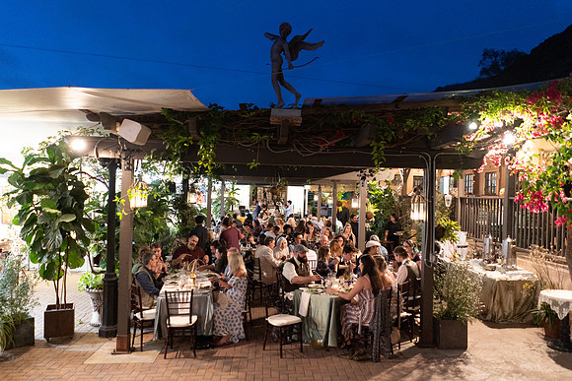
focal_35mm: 28
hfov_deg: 65.5
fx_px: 445
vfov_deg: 46.4
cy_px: 190
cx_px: 286
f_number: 2
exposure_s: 1/100
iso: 2500
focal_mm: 28
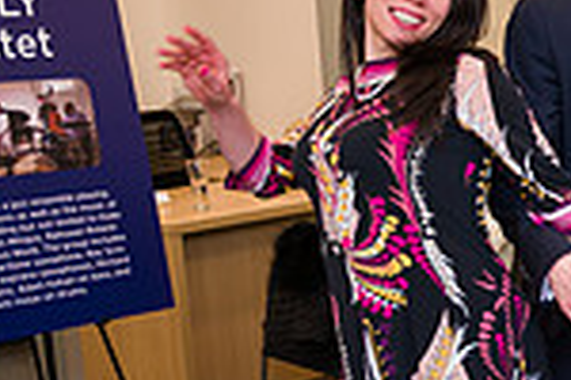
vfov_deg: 14.7
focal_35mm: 93
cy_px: 239
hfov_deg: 17.4
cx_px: 1051
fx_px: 1475
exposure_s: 1/200
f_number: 3.2
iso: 400
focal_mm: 24
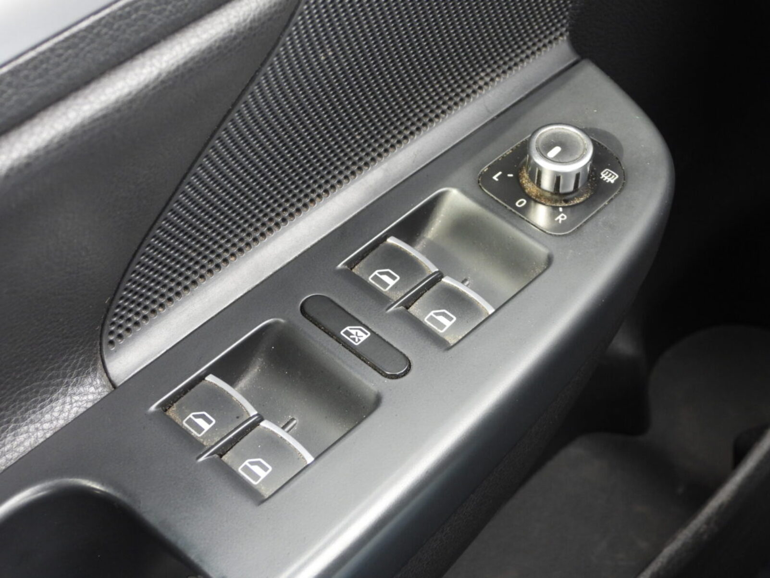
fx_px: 1780
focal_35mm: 80
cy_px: 289
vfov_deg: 18.4
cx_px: 385
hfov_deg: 24.4
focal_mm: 14.4
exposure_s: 1/60
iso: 320
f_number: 3.5
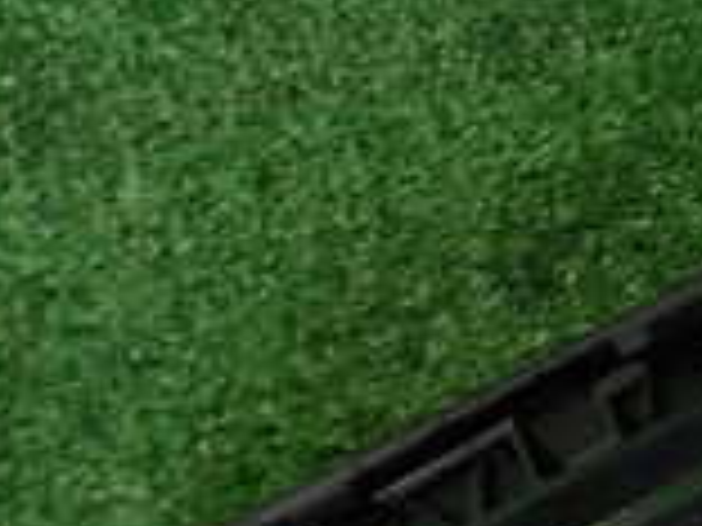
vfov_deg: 15.3
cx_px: 1287
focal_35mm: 96
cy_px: 418
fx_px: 1947
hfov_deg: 16.7
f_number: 2
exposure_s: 1/30
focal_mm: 4.5
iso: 250
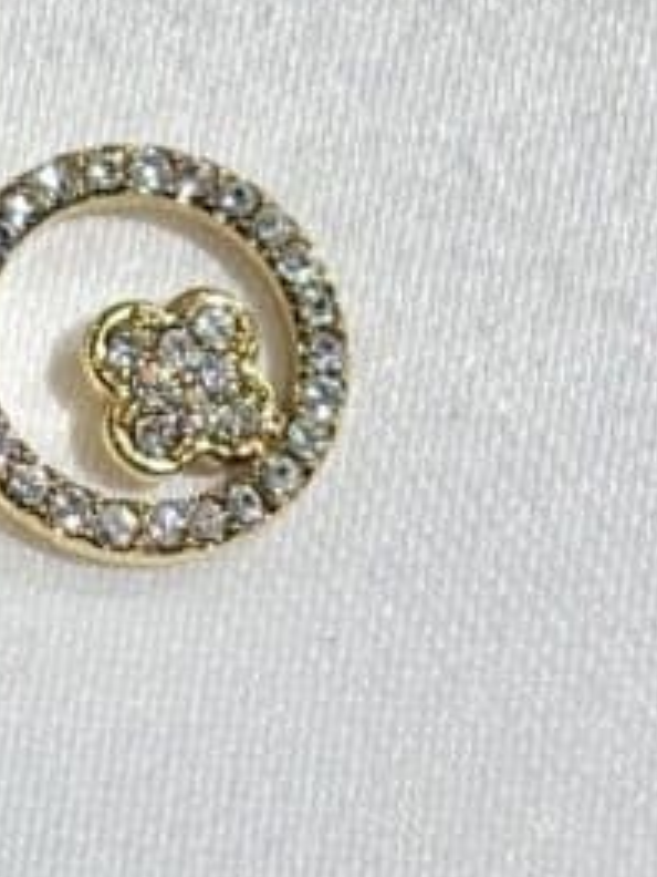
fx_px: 5112
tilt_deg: -58.0
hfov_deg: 7.3
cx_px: 23
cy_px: 116
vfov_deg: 9.8
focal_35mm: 202
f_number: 1.6
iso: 32
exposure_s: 1/361
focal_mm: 5.96
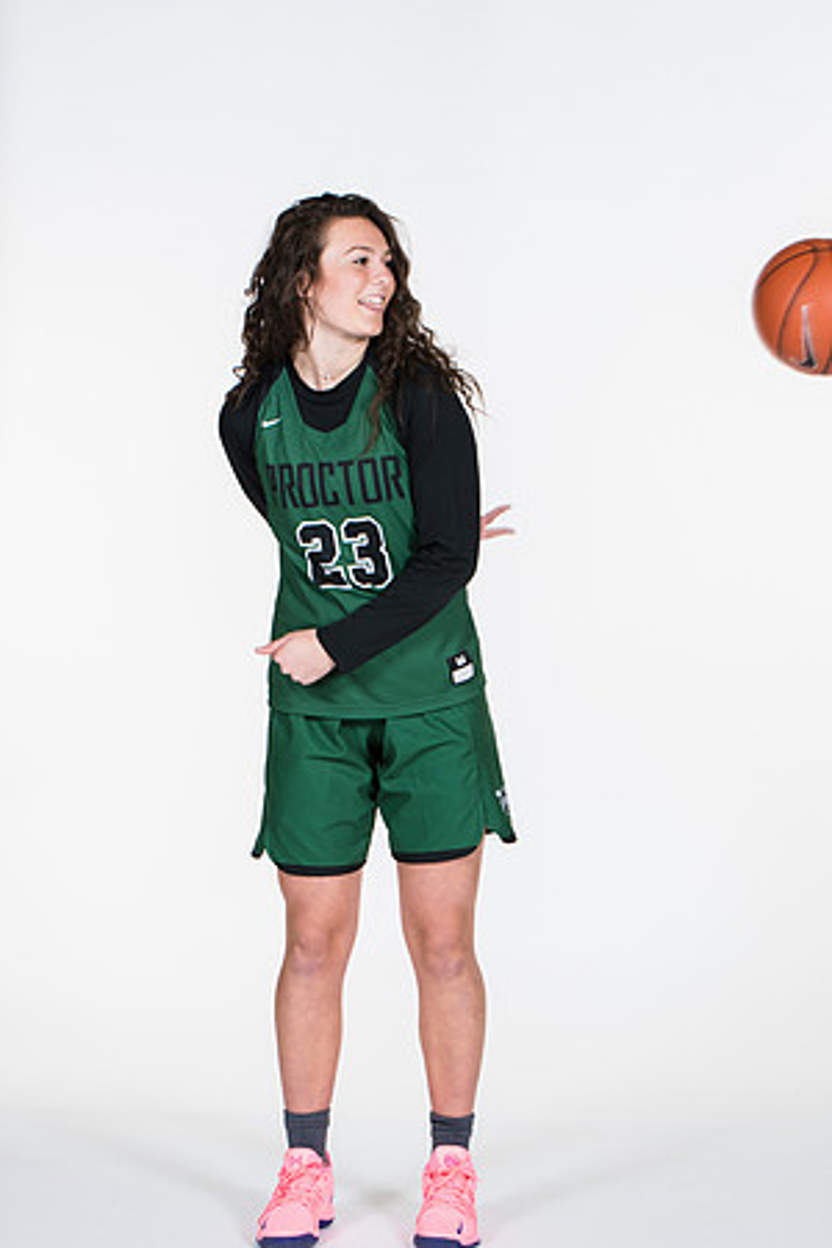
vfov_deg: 19.5
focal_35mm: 105
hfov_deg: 13.0
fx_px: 3640
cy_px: 624
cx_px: 416
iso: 200
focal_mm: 70
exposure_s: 1/160
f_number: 5.6
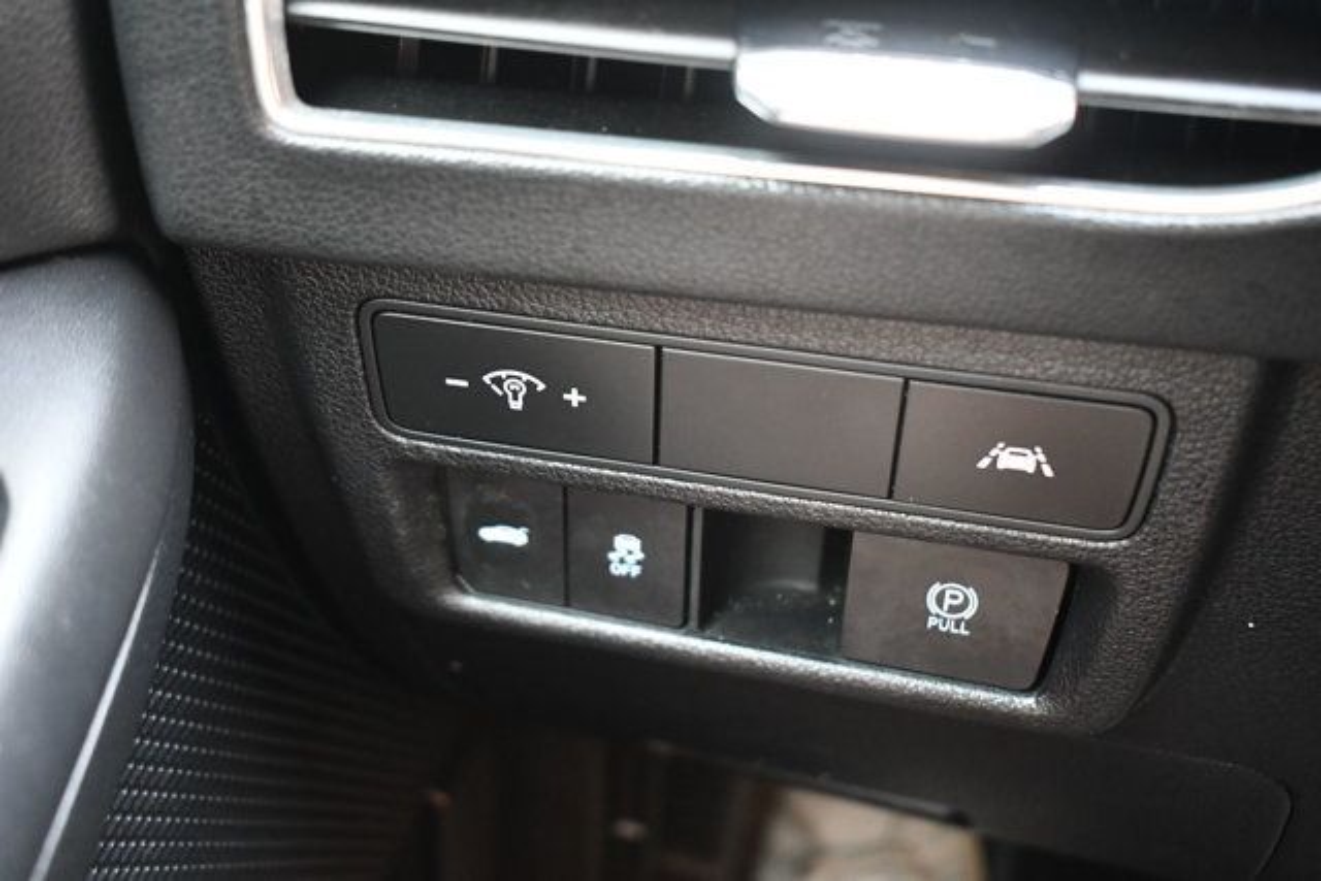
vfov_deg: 28.1
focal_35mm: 48
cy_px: 440
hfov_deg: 41.1
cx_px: 660
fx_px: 1762
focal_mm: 32
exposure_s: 1/60
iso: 3200
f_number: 4.5
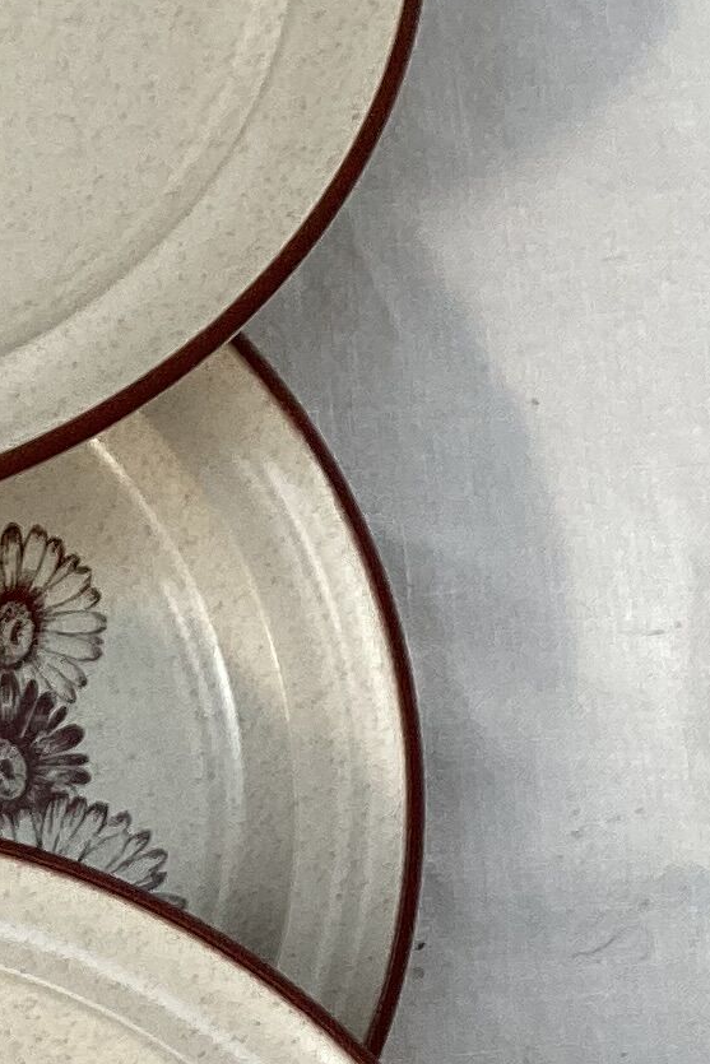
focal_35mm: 126
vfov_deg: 15.8
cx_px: -240
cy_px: 1208
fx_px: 3726
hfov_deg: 10.6
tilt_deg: -80.2
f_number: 2.4
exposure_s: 1/120
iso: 40
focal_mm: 3.3
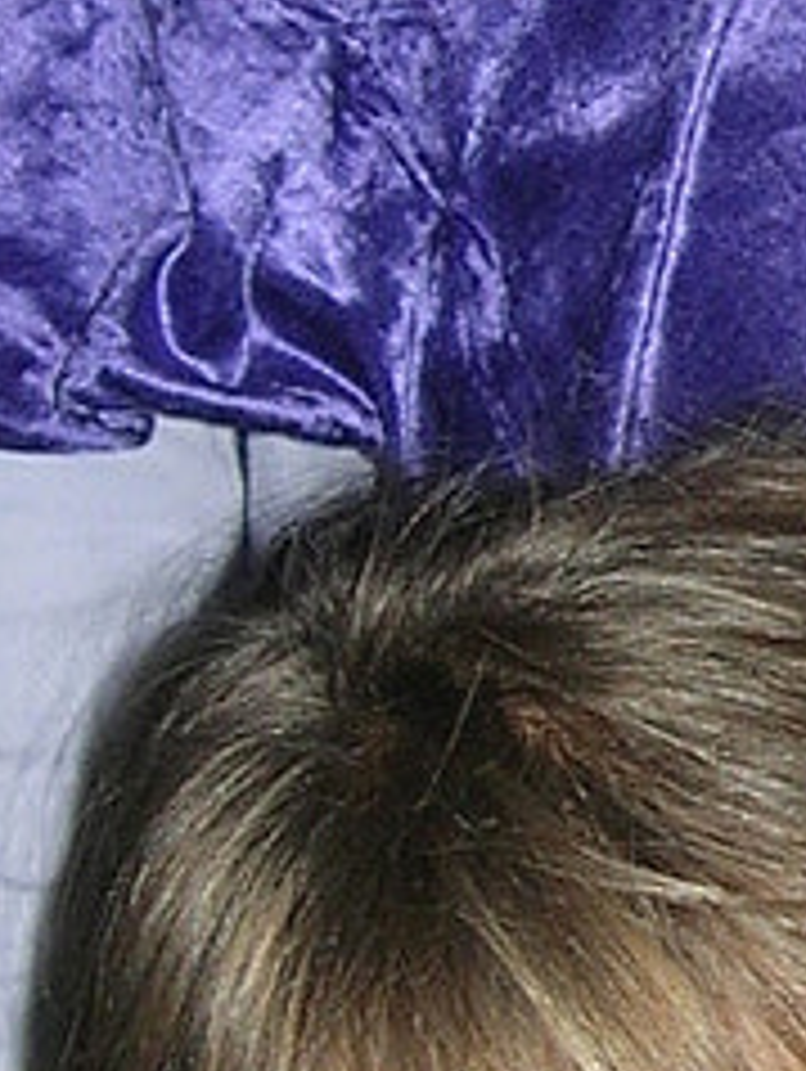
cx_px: 1495
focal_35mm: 255
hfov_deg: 5.7
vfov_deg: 7.8
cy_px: 662
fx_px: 7902
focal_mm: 7.8
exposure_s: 1/60.1
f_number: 2.8
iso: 64
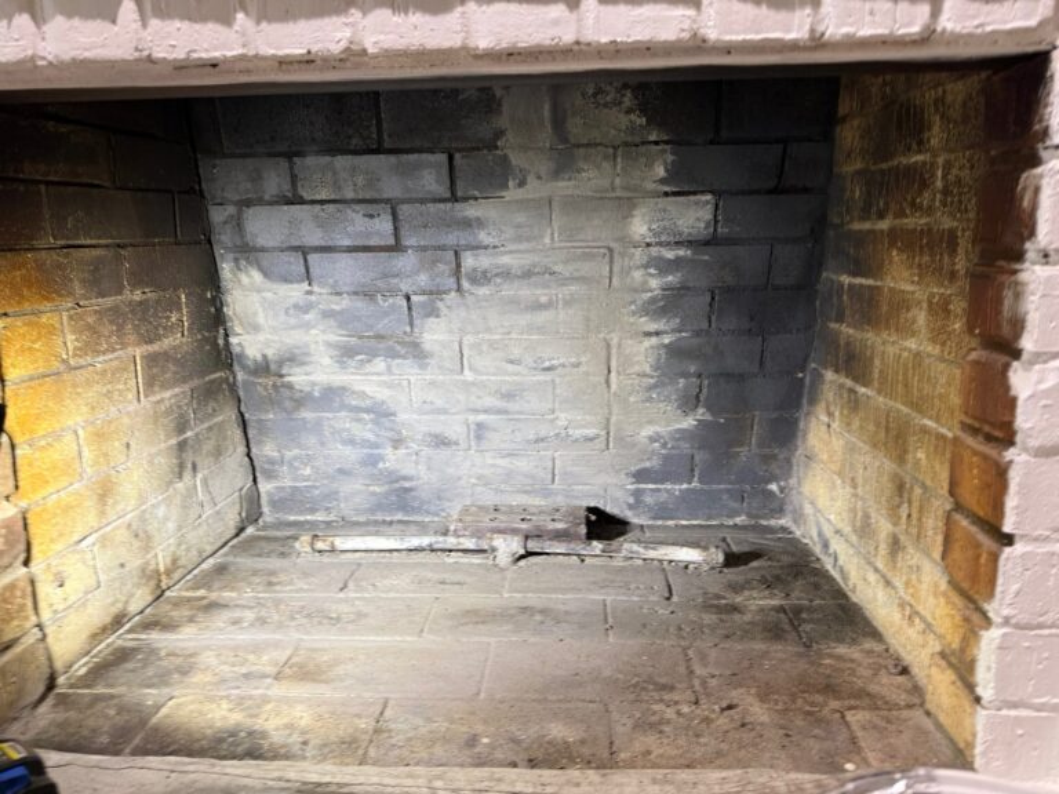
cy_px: 397
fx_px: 734
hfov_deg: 71.6
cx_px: 530
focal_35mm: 24
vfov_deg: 56.8
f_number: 1.78
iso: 200
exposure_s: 1/50
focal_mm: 6.76
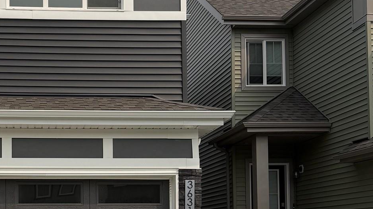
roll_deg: +1.1
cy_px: 206
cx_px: 64
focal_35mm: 64
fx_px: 633
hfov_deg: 31.8
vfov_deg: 18.4
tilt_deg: +4.8
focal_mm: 6.76
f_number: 1.78
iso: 80
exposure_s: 1/7353
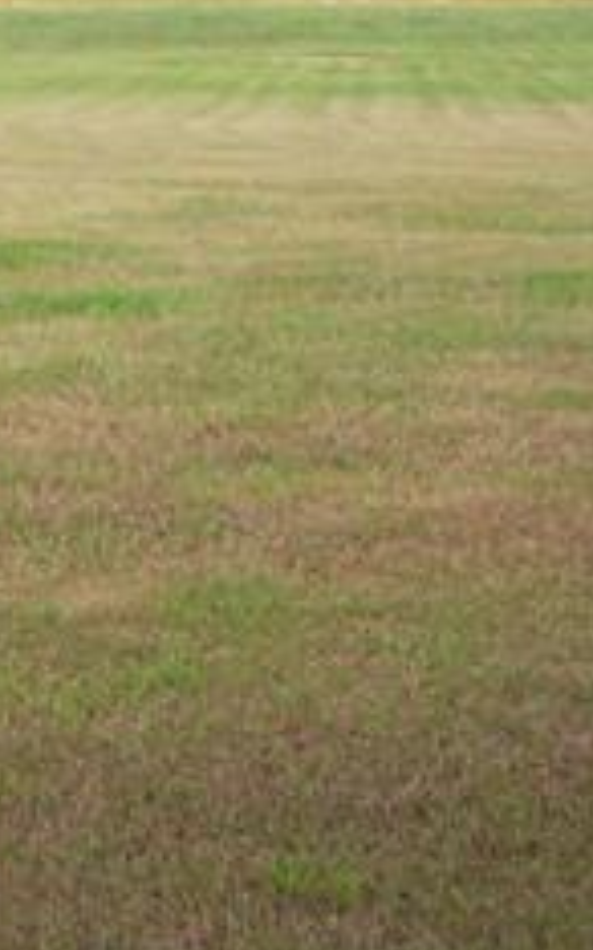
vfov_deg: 18.3
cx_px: -173
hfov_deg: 11.5
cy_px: 22
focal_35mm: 111
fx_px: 2874
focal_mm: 8
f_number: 2.8
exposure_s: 1/180
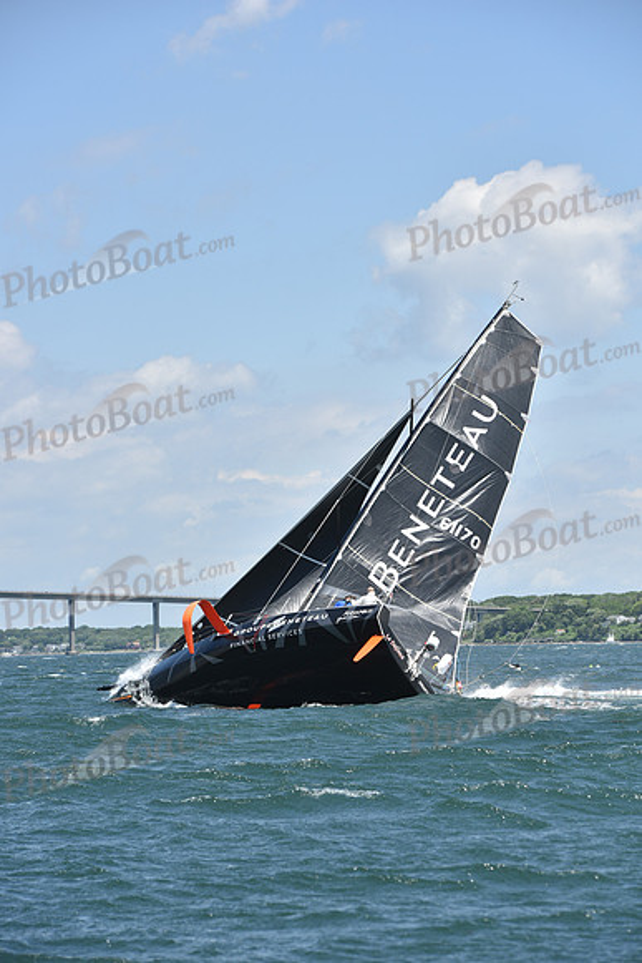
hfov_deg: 11.4
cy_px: 482
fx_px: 3208
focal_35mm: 120
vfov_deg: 17.1
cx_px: 321
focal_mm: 120
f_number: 6.3
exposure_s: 1/1250
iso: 250
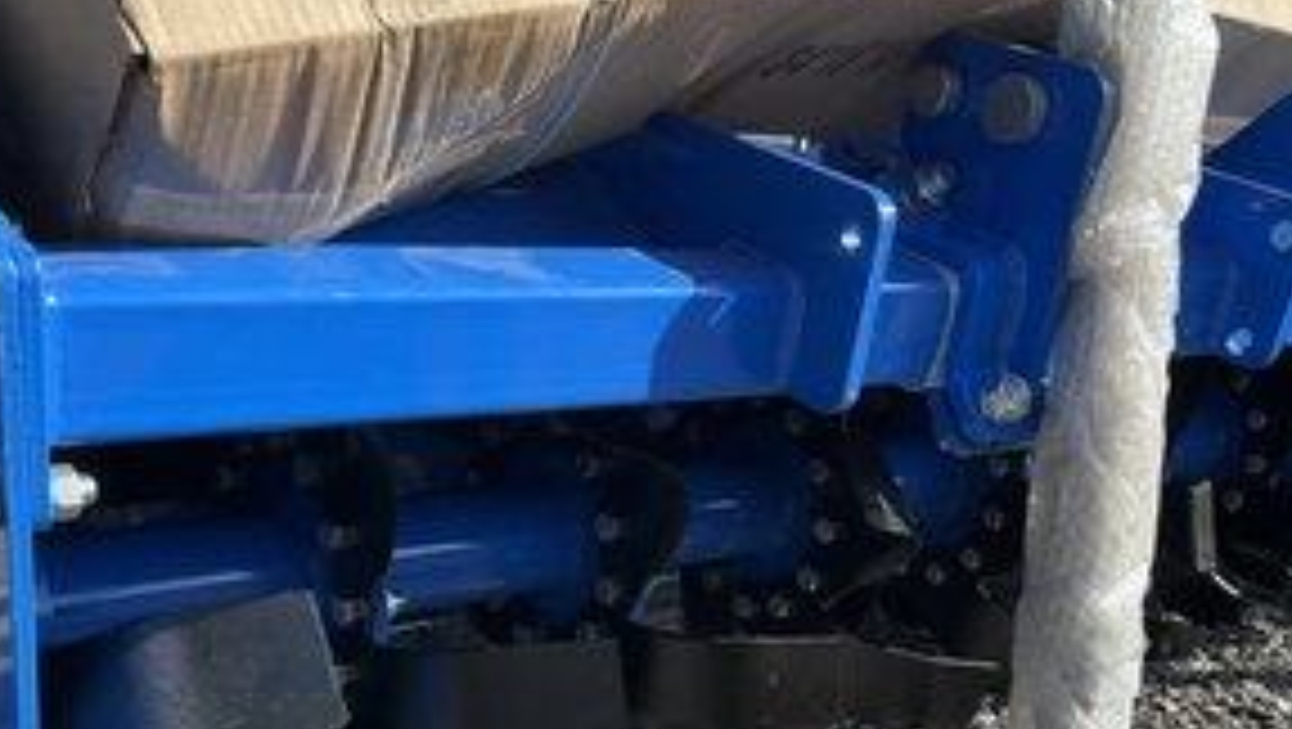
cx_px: 756
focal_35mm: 44
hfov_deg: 46.2
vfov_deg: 26.3
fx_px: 1509
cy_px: 648
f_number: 1.8
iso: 25
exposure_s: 1/620
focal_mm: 3
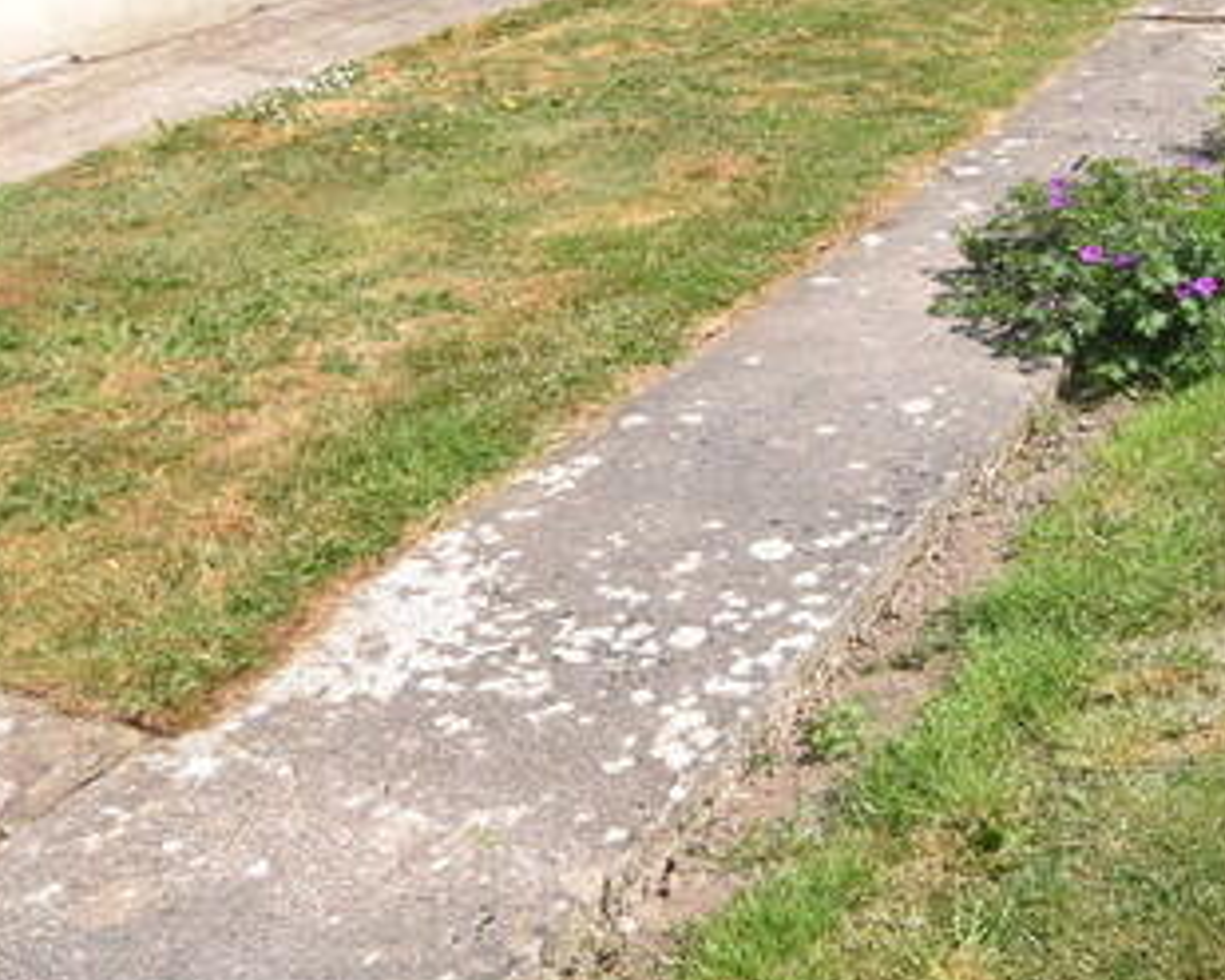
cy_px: -50
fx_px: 2030
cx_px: 1051
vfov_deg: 25.5
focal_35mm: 56
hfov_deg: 32.3
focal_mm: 12
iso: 100
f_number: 9
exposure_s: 1/200
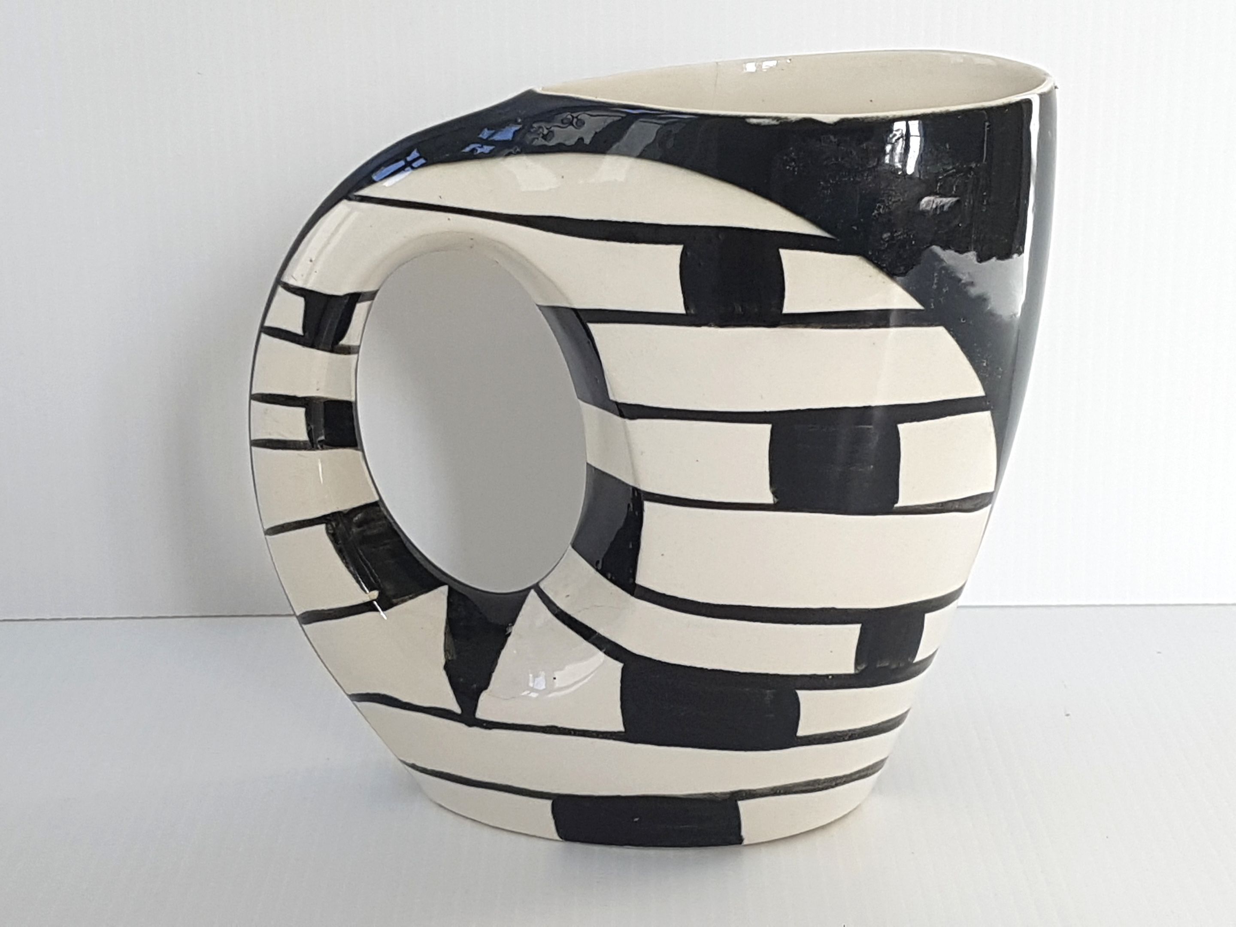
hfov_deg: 67.3
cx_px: 618
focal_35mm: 26
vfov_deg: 53.1
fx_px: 928
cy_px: 464
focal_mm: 4.2
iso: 50
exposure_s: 1/237
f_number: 1.7
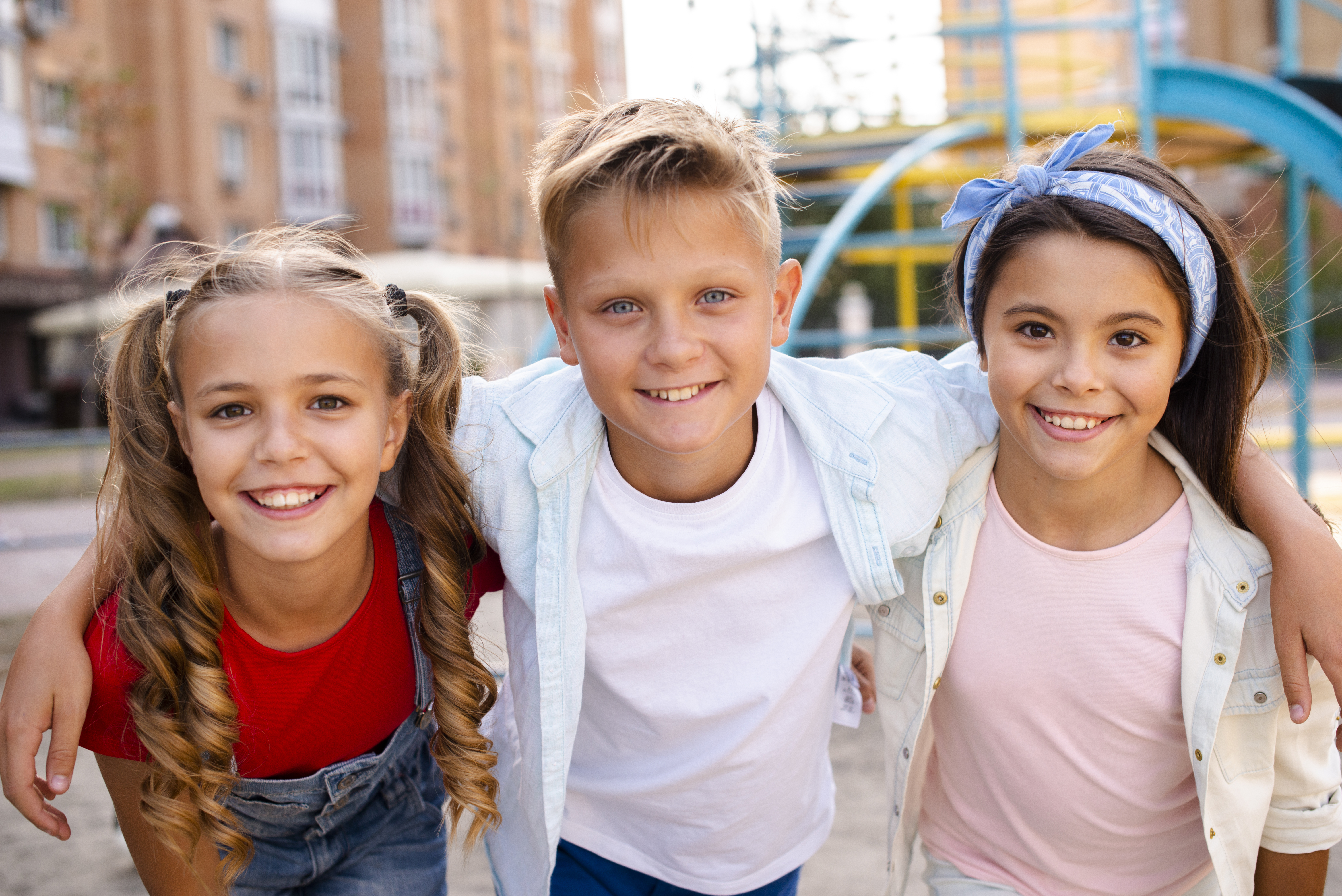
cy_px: 448
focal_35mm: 50
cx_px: 671
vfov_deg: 27.0
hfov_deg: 39.6
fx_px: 1864
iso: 400
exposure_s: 1/200
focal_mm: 50
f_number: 3.5
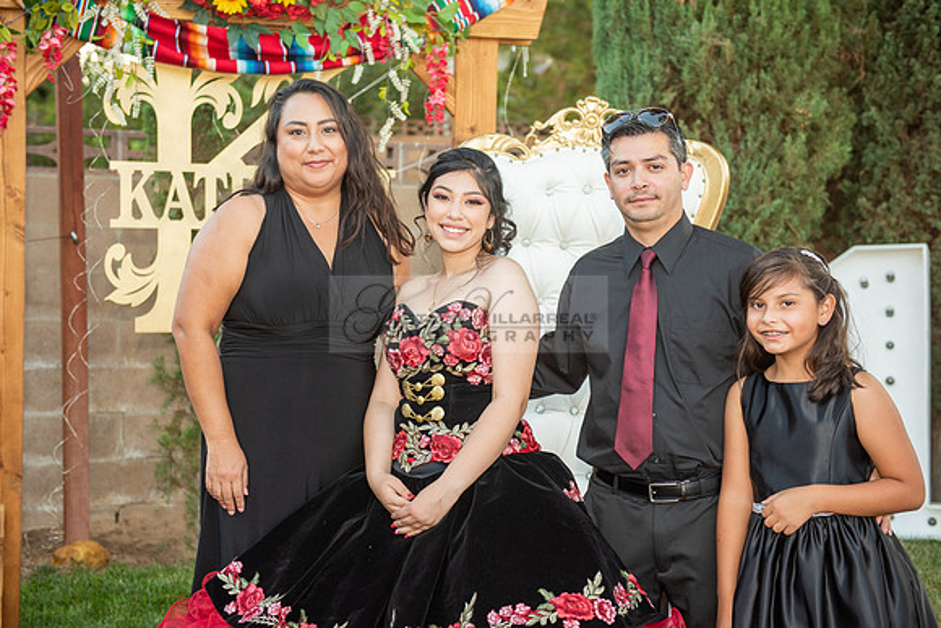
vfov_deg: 24.6
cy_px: 314
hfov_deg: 36.2
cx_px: 470
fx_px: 1438
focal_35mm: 55
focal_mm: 55
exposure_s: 1/200
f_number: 3.5
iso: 400
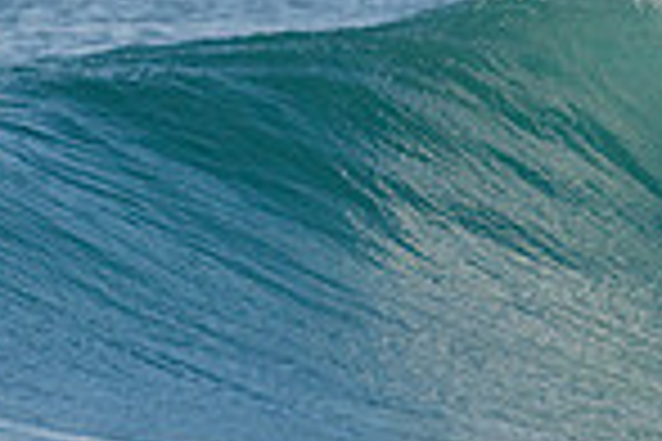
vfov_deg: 0.6
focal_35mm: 2423
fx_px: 44553
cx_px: 849
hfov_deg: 0.9
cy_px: -10
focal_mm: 500
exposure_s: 1/2000
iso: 450
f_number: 5.6
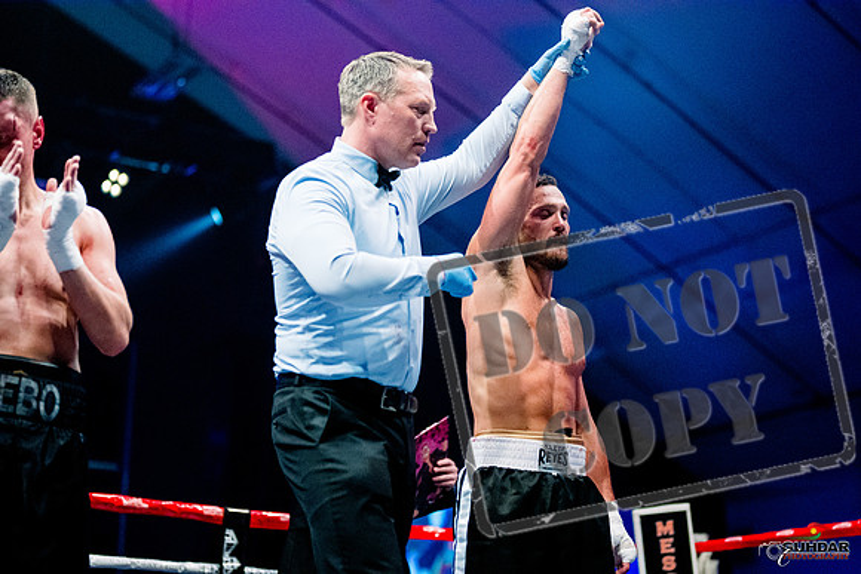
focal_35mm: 75
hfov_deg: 27.0
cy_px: 287
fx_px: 1794
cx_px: 430
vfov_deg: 18.2
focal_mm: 50
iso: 6400
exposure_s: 1/1600
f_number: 1.4
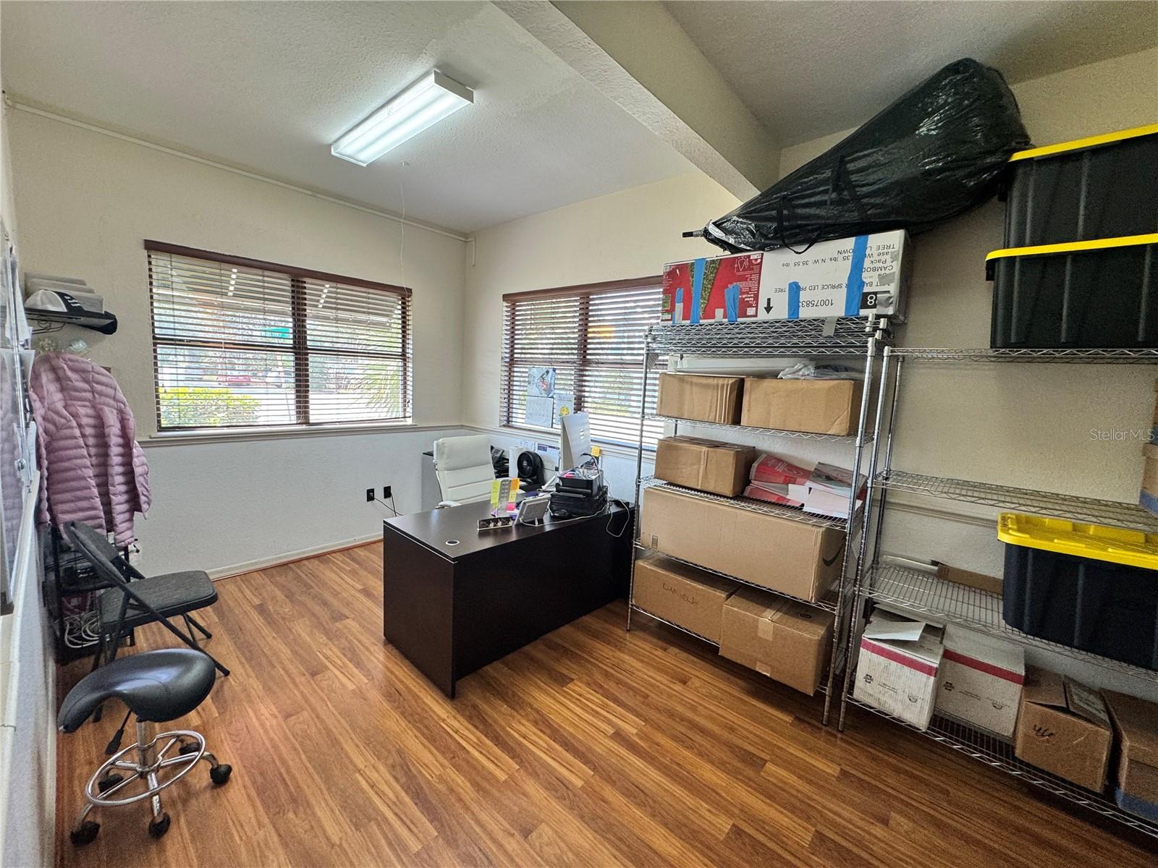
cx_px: 579
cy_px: 434
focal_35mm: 14
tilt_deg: -7.3
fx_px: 468
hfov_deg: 102.1
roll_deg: -3.6
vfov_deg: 85.7
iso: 125
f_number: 2.2
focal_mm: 2.22
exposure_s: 1/120
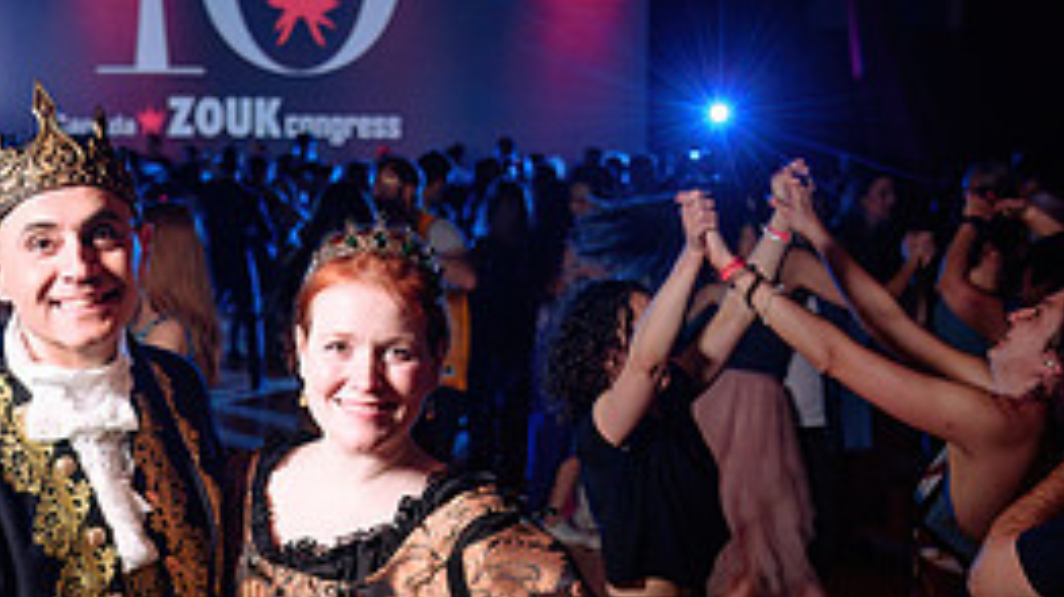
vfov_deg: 16.5
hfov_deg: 29.2
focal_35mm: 72
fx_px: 2030
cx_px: 360
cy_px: 551
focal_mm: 30
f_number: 3.5
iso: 800
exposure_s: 1/50
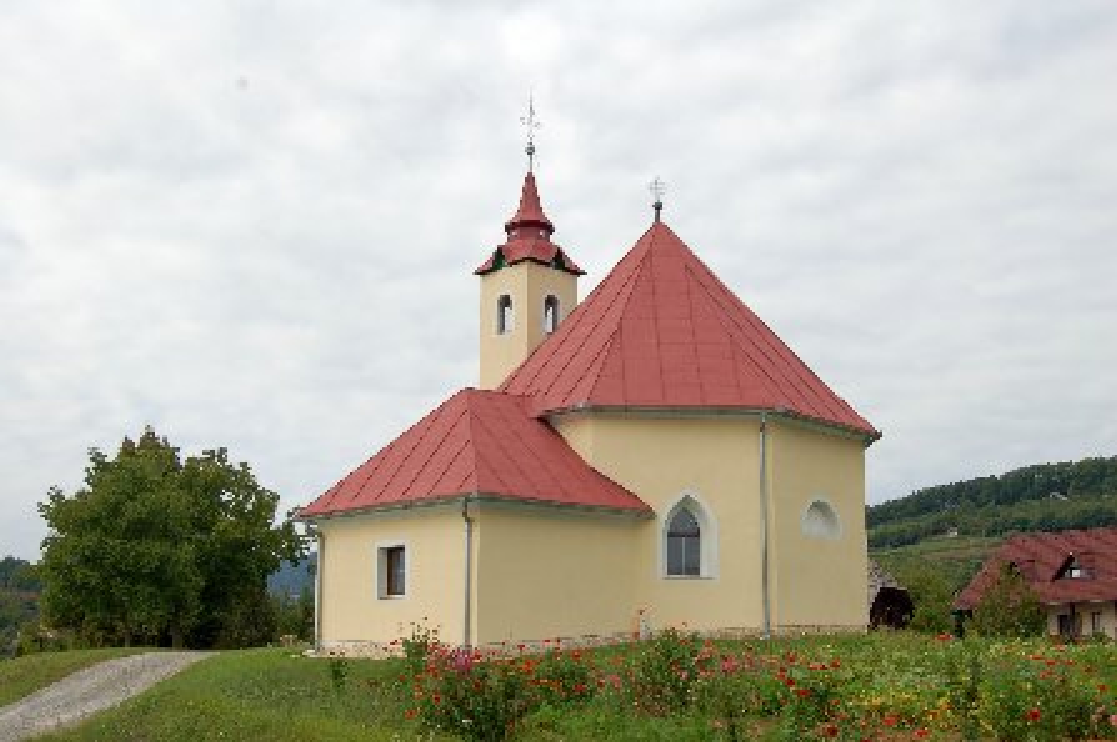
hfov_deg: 43.6
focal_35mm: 45
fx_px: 1395
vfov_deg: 29.8
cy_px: 371
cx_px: 558
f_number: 9
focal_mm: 30
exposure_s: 1/320
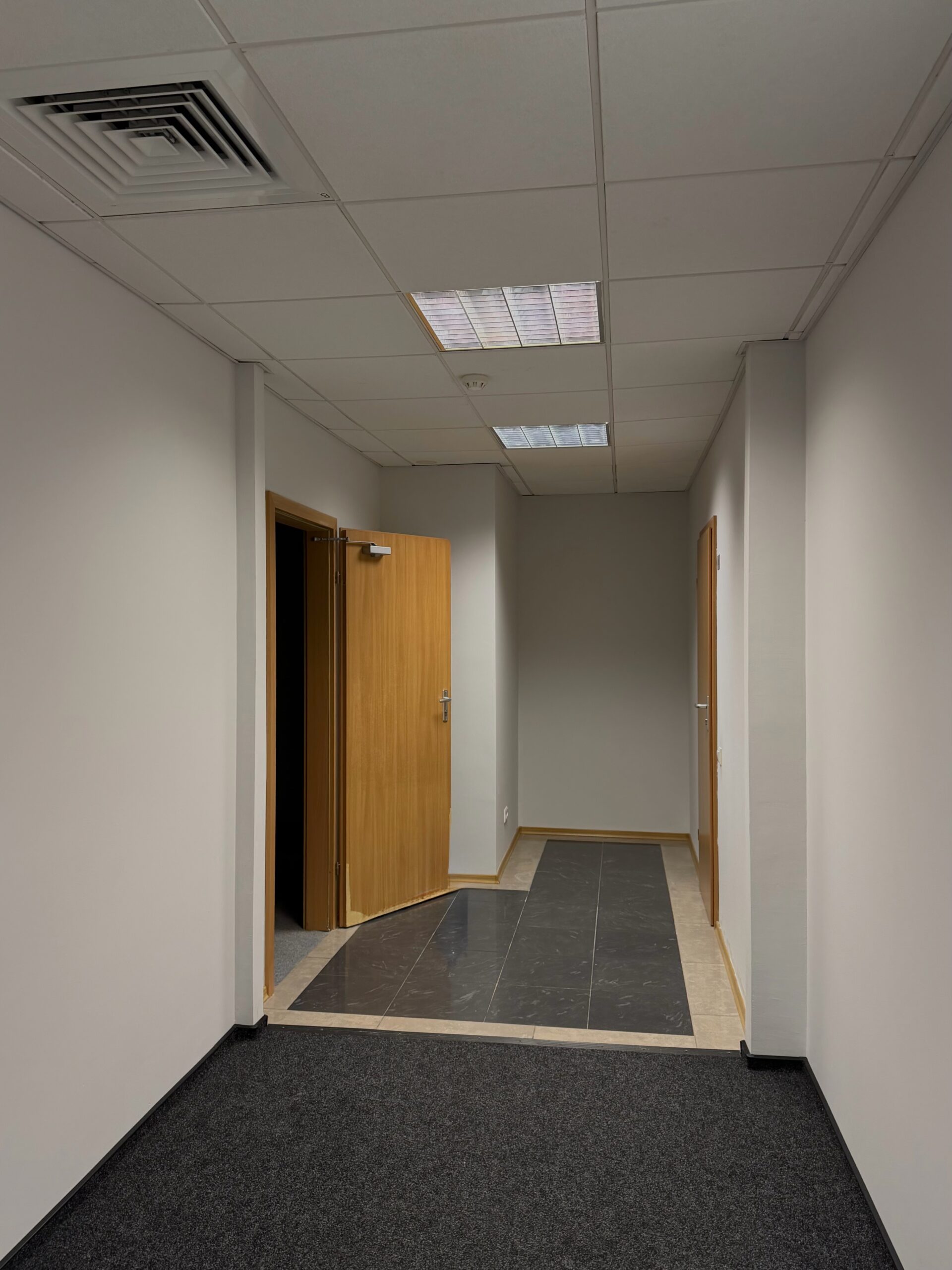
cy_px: 635
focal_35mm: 24
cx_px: 476
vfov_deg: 71.6
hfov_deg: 56.8
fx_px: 880
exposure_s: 1/50
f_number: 1.78
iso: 160
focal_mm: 6.76
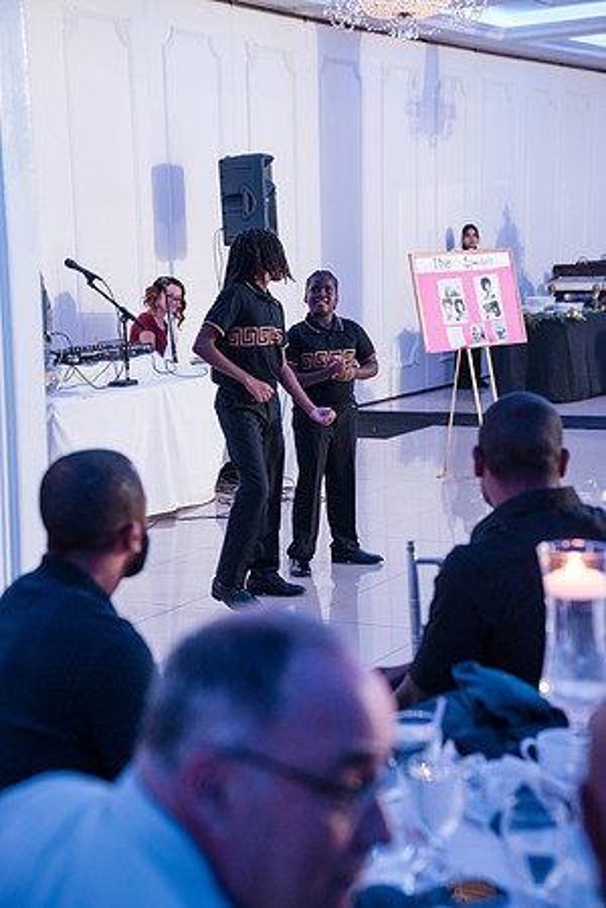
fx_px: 1717
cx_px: 303
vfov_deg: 29.7
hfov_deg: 20.0
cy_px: 454
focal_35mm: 68
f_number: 4
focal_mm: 68
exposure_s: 1/250
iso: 3200
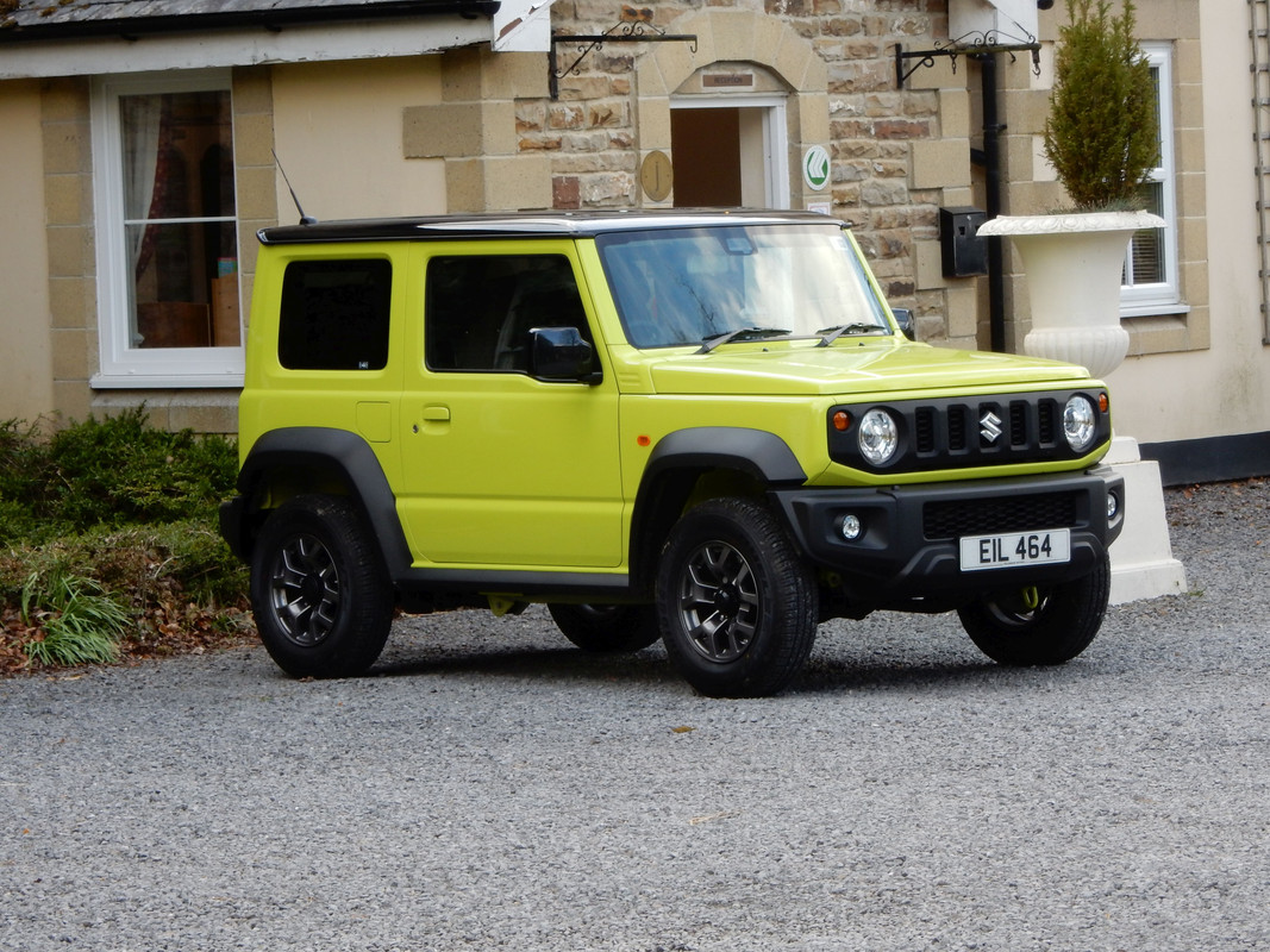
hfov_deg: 12.1
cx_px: 635
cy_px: 476
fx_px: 6016
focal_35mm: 164
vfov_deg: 9.0
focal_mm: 29.2
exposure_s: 1/50
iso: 125
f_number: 6
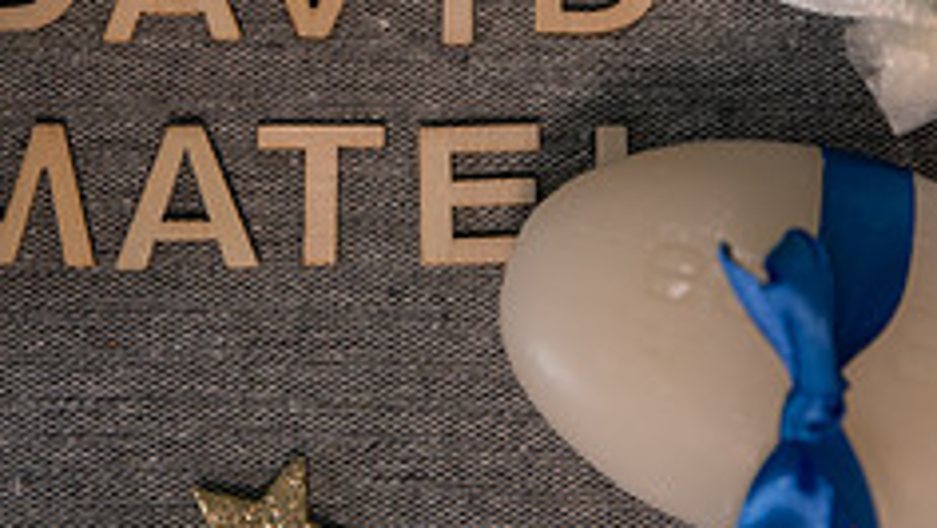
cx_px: 397
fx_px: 4474
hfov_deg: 12.0
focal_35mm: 180
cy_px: -26
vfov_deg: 6.7
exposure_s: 1/160
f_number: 2.8
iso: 800
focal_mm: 70
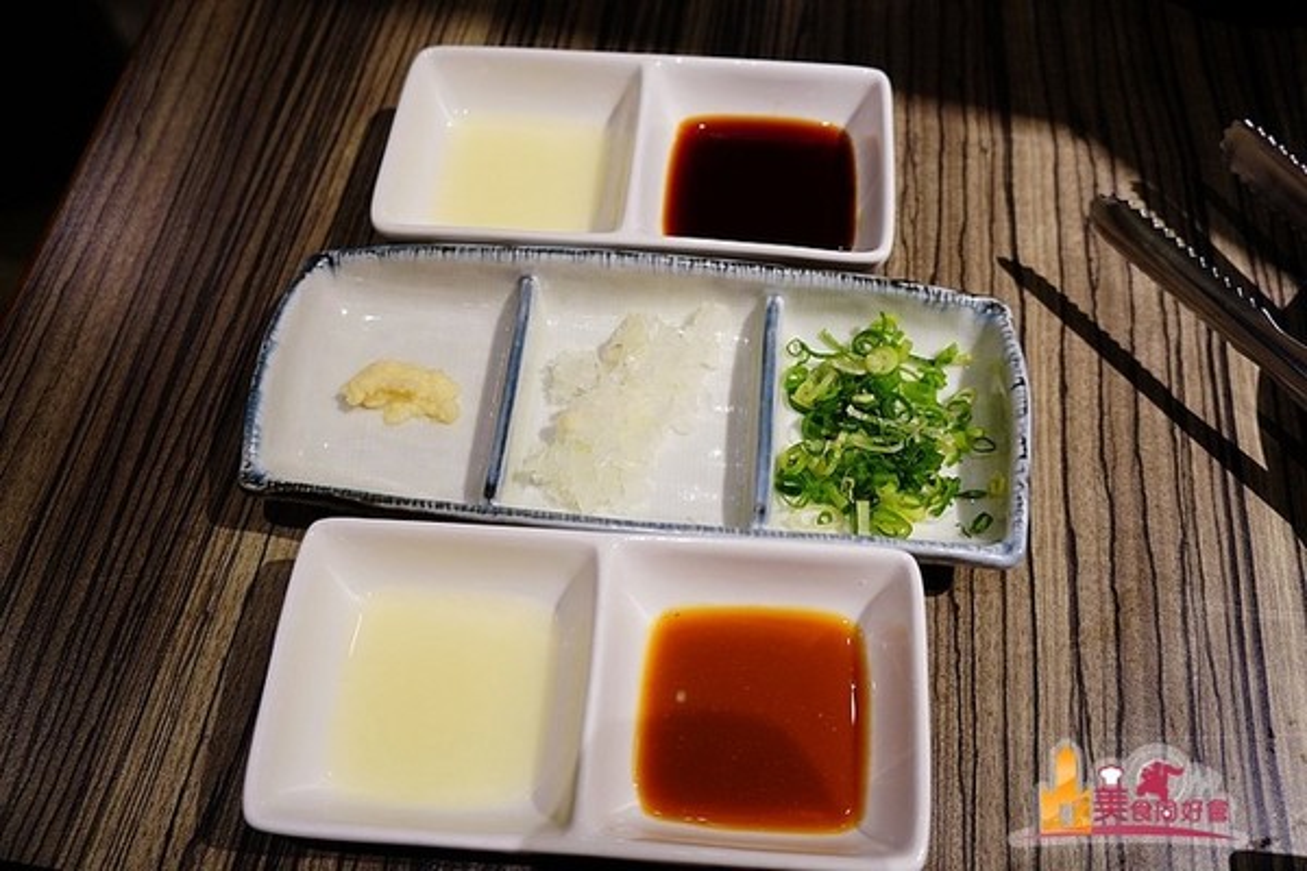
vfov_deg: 43.6
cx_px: 654
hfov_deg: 61.9
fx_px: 1089
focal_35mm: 30
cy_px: 436
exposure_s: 1/60
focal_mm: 20
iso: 640
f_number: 4
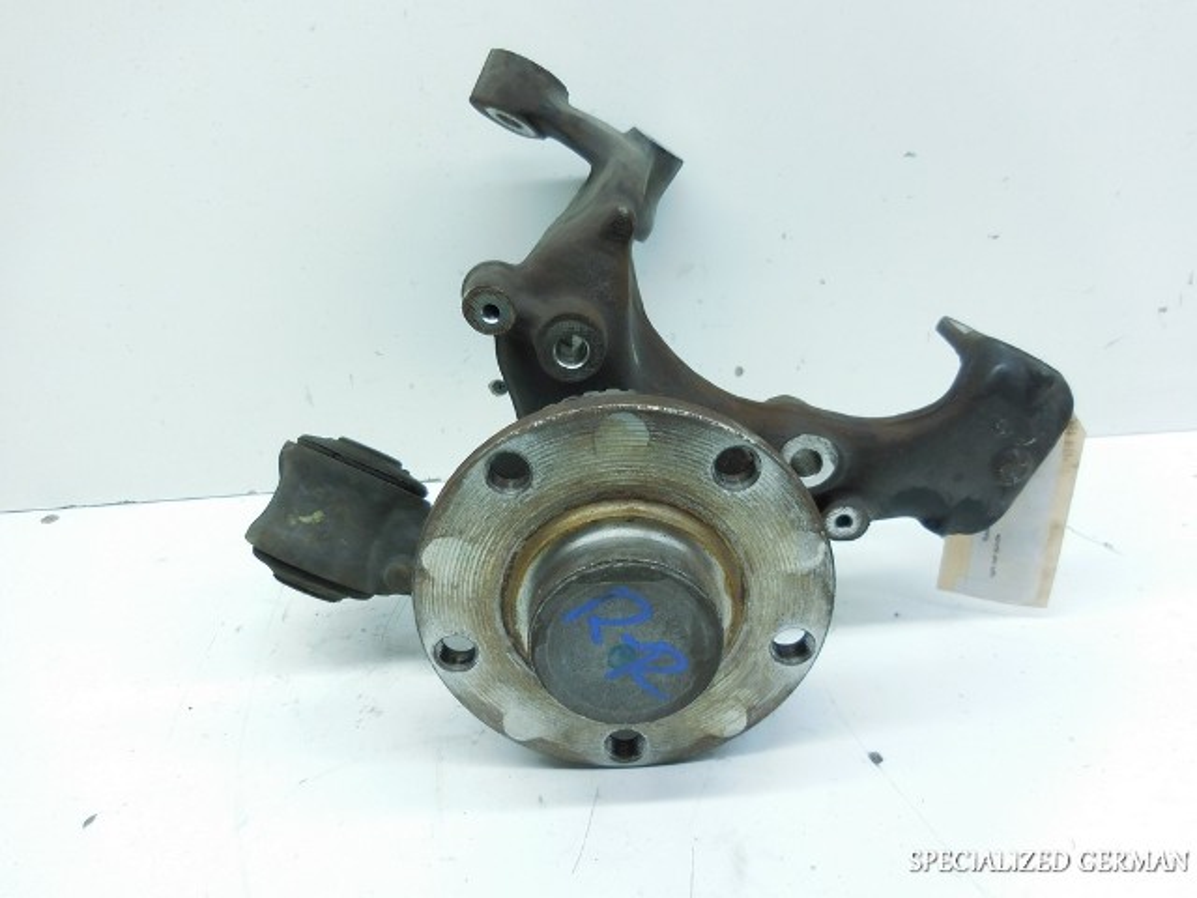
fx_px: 864
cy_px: 449
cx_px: 598
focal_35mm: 25
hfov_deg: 69.4
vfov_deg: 54.9
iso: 125
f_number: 3.3
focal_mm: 4.5
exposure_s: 1/50
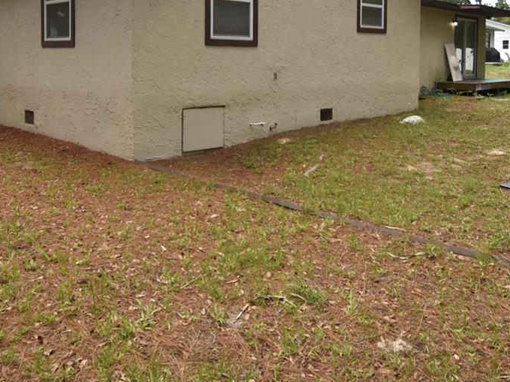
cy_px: 70
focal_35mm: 34
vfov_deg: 39.9
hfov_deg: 53.9
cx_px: 231
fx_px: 501
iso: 800
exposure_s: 1/2000
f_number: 3.5
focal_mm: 10
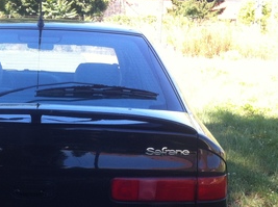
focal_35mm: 84
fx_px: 673
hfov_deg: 22.9
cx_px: 43
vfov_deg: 17.4
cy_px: 156
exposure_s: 1/182
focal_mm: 3.85
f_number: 2.8
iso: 80
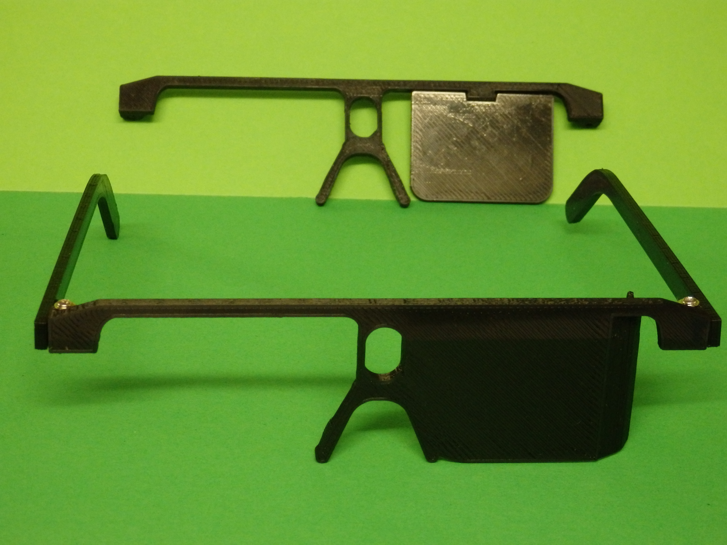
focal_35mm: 80
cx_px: 364
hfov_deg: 24.4
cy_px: 272
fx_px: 1680
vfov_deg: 18.4
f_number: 4.6
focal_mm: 14.4
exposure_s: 1/30
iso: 800
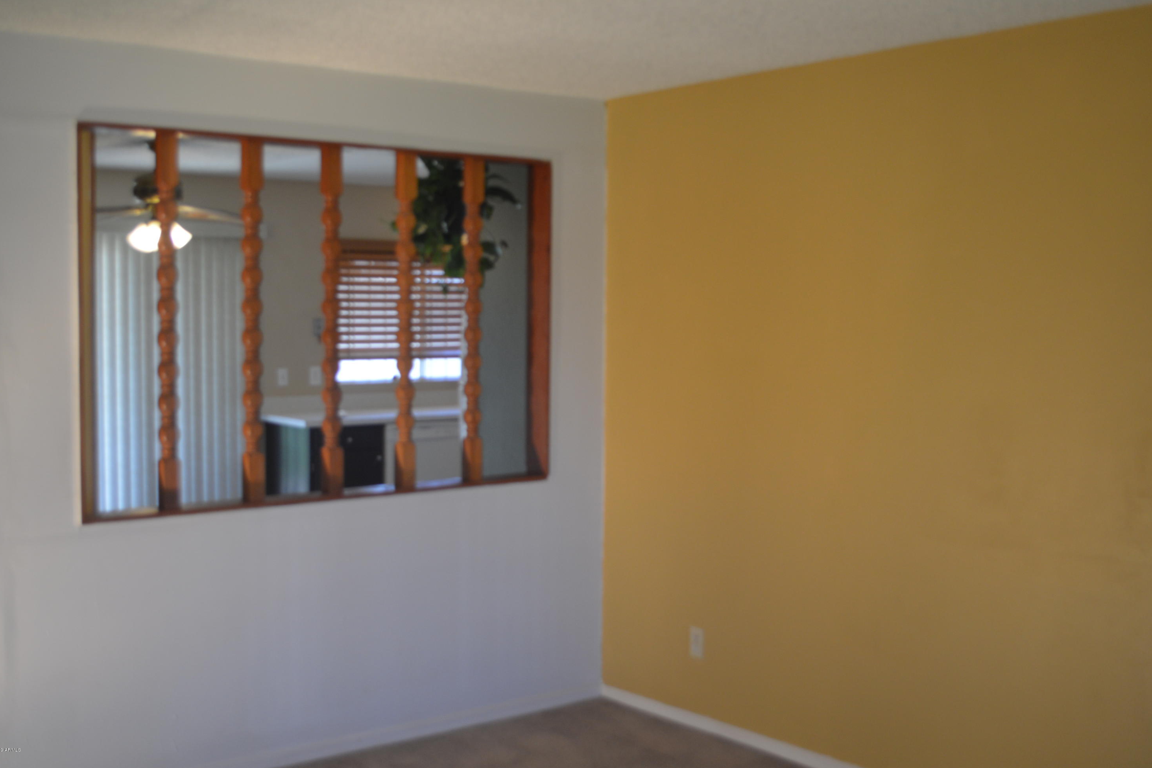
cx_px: 580
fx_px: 1376
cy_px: 382
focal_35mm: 43
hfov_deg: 45.4
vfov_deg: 31.2
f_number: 4.5
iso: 400
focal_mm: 28
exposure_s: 1/50
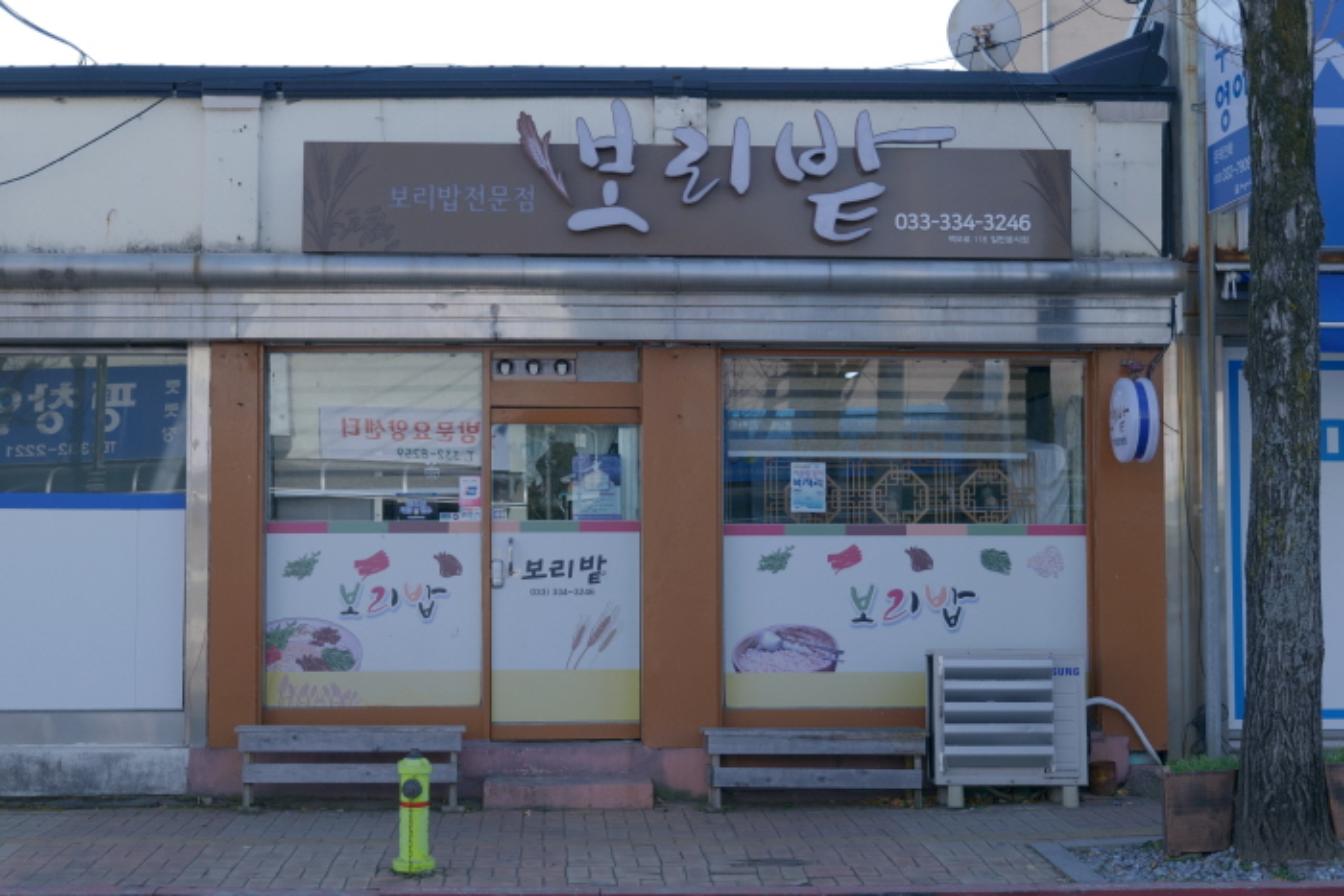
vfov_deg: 24.2
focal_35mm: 56
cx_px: 672
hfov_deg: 35.6
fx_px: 2091
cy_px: 448
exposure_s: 1/250
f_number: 4
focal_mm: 56
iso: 100
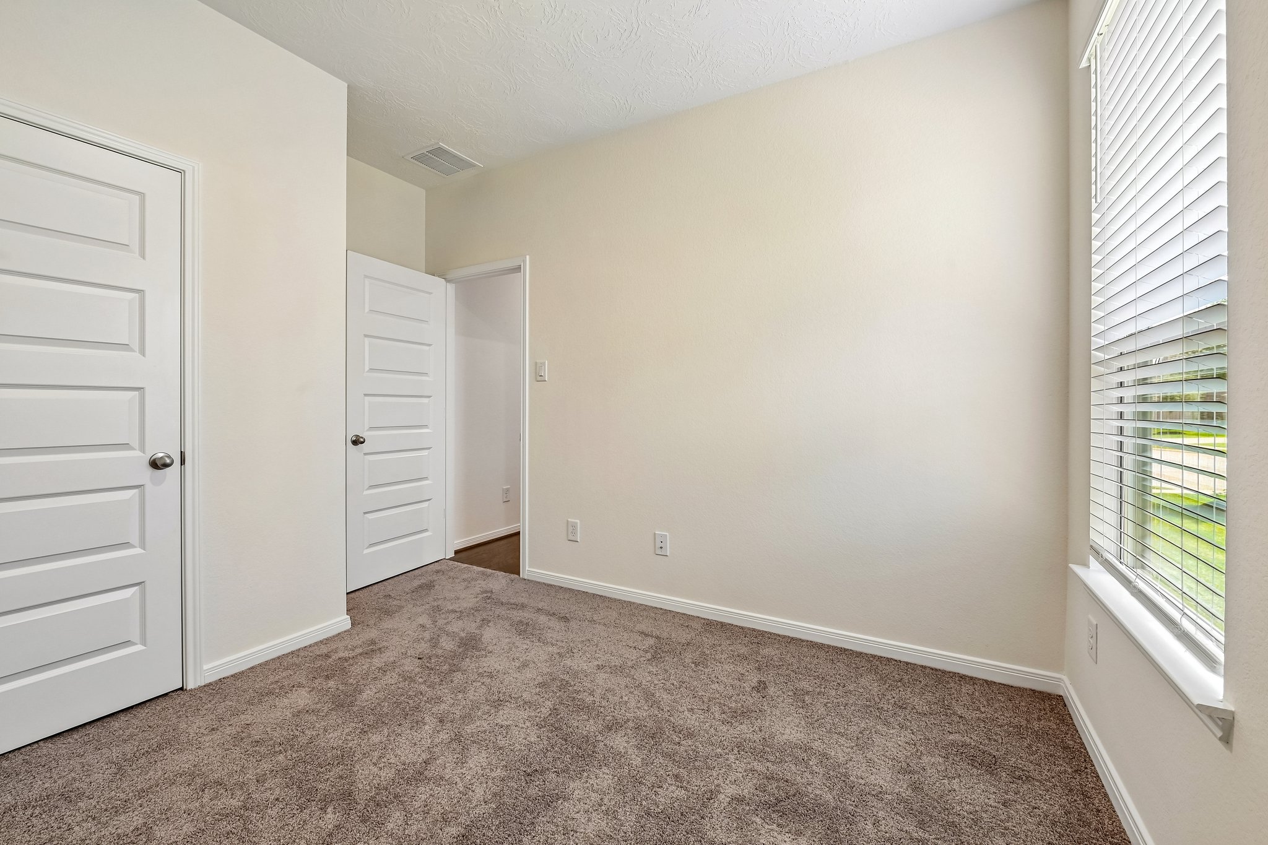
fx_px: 493
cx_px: 634
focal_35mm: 14
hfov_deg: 104.3
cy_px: 422
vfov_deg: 81.2
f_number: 8
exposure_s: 1/20
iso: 400
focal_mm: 14
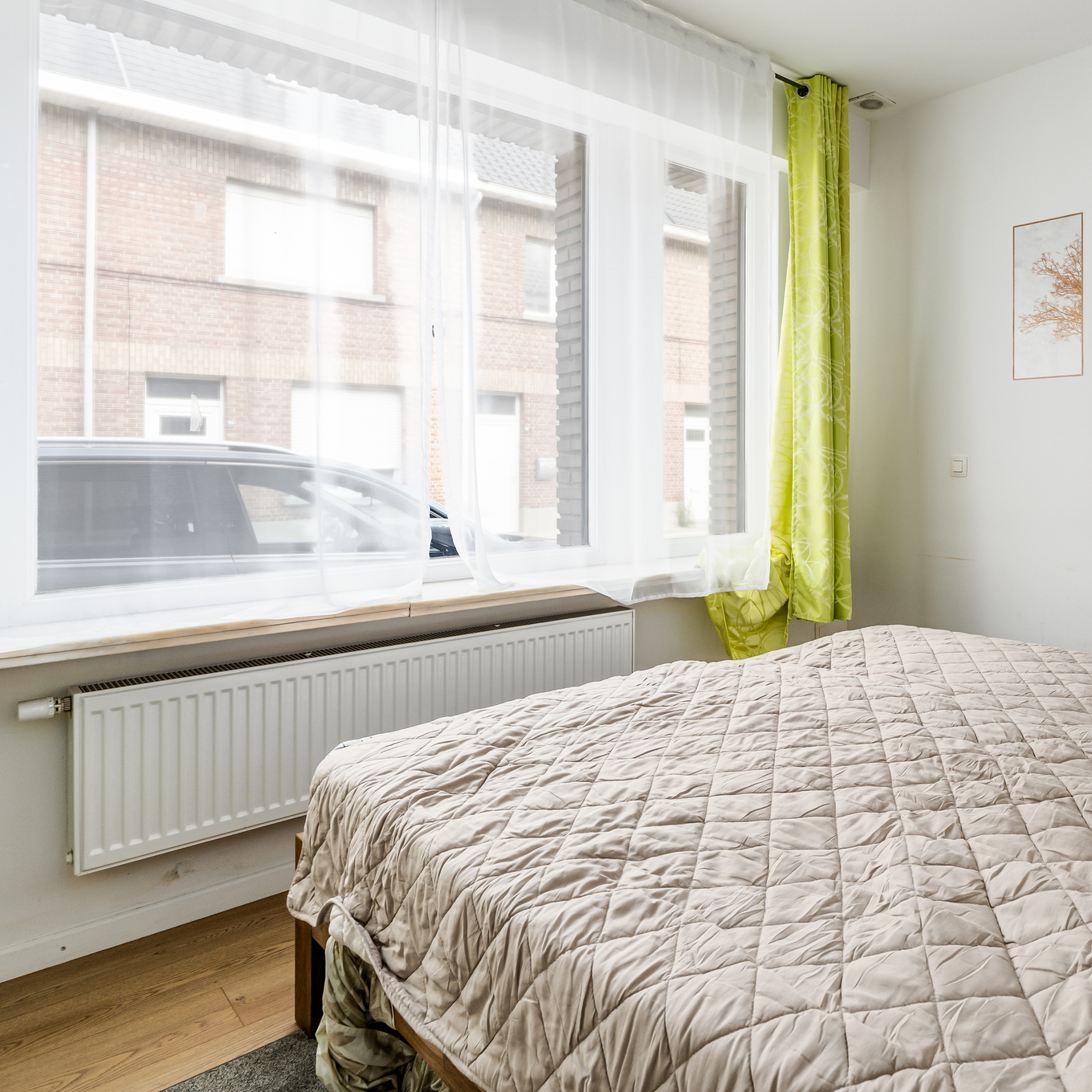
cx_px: 882
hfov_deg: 59.6
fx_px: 857
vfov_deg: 64.7
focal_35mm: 24
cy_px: 467
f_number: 9
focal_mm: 16
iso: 250
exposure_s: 1/30
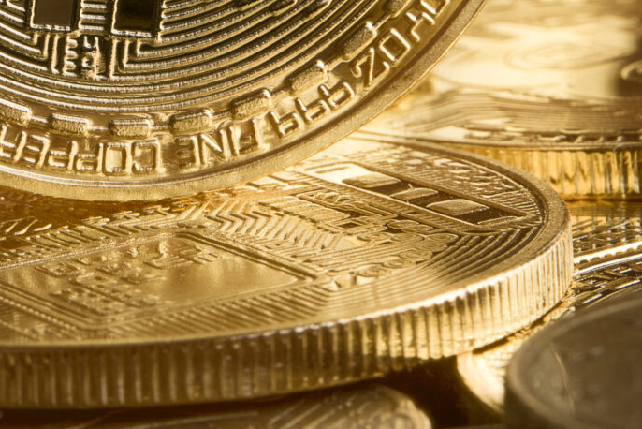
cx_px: 22
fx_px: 3996
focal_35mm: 224
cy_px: -204
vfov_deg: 6.1
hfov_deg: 9.1
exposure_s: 1/200
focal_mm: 60
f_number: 22
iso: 100
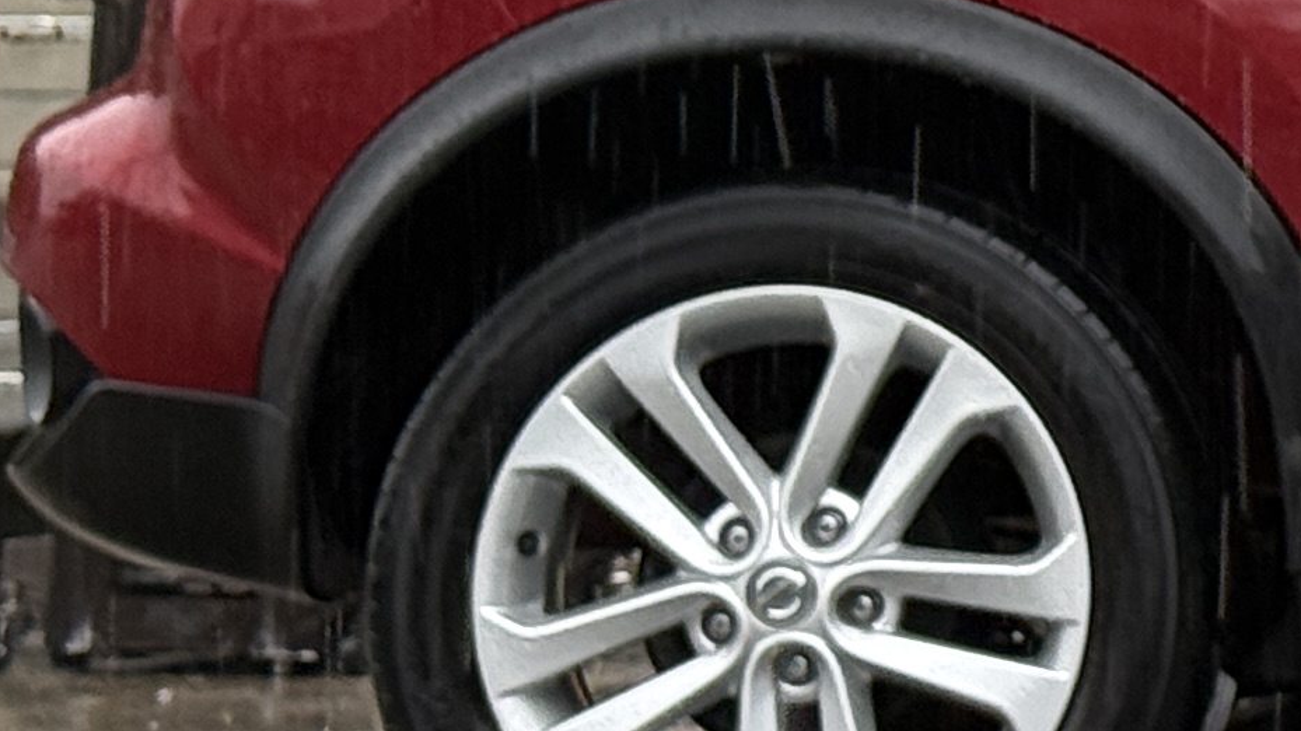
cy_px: -130
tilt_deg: +1.1
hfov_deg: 9.0
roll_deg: -0.6
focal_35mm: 227
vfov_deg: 5.3
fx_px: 7829
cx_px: 2519
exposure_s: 1/186
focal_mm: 6.76
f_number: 1.78
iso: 125
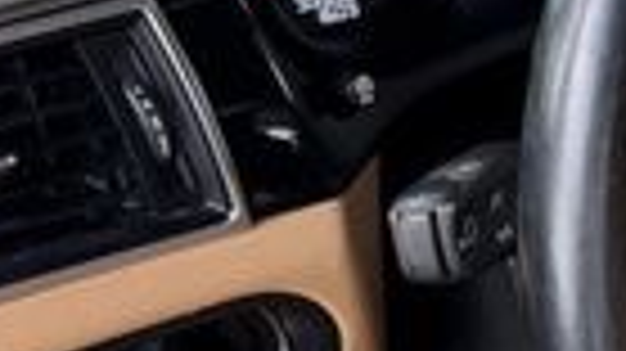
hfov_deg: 16.3
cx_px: 950
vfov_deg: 10.1
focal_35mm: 120
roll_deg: -8.8
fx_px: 1991
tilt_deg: -30.2
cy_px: 230
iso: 125
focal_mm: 6.76
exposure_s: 1/157
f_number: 1.78
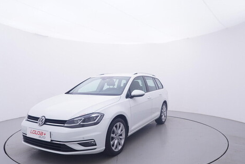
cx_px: 126
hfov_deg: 68.1
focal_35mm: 27
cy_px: 93
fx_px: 181
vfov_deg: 48.5
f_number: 5
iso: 200
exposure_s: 1/80
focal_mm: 15
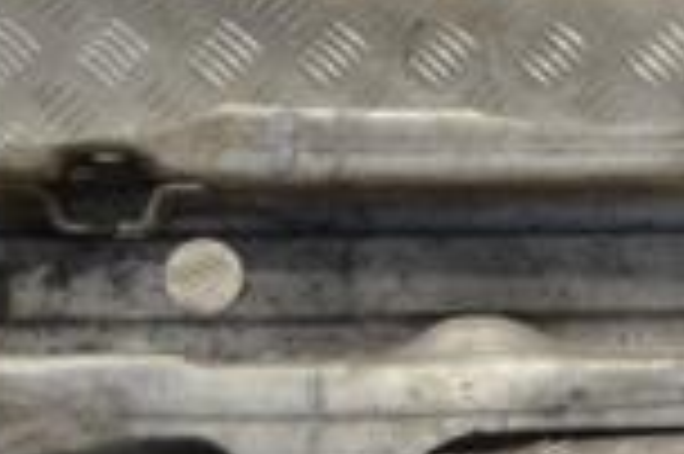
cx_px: 1066
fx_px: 2923
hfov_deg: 12.6
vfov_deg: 8.8
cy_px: -27
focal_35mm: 154
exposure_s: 1/100
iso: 400
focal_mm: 26
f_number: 5
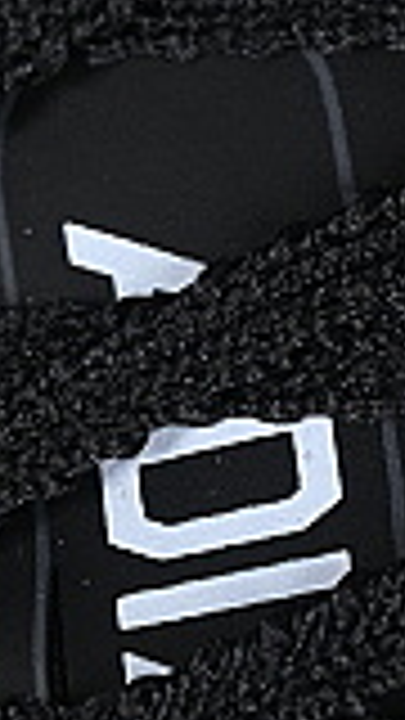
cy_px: -436
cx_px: -94
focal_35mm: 531
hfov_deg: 2.3
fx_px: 10138
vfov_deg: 4.0
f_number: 6.3
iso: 160
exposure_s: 1/60
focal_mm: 50
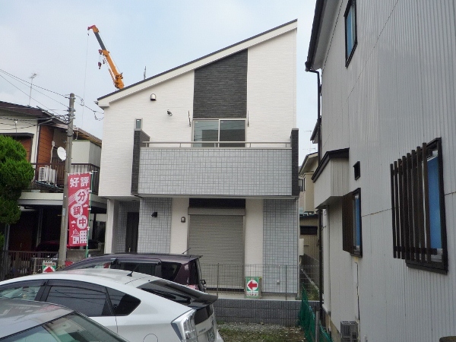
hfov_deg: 55.4
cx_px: 228
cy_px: 171
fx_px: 435
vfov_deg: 42.9
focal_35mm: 33
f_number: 3.5
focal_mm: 4.4
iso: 100
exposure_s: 1/500
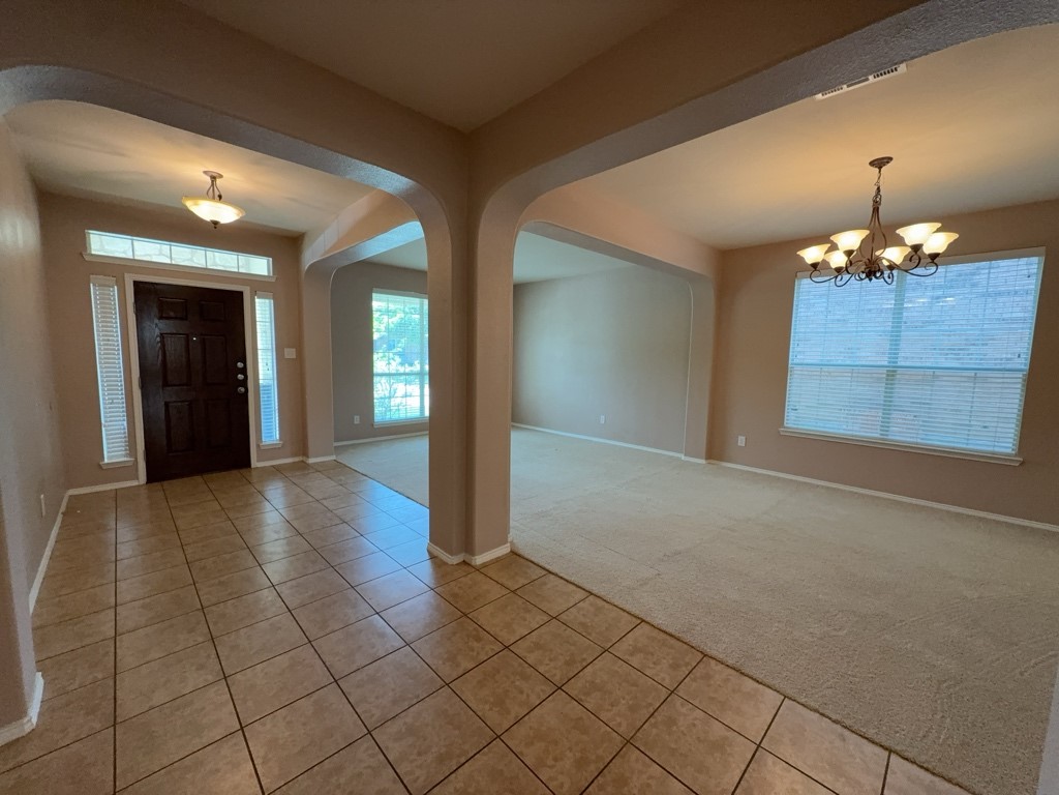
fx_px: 428
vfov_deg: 85.7
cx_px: 530
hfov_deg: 102.1
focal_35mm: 14
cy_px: 398
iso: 160
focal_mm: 2.22
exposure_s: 1/60
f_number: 2.2
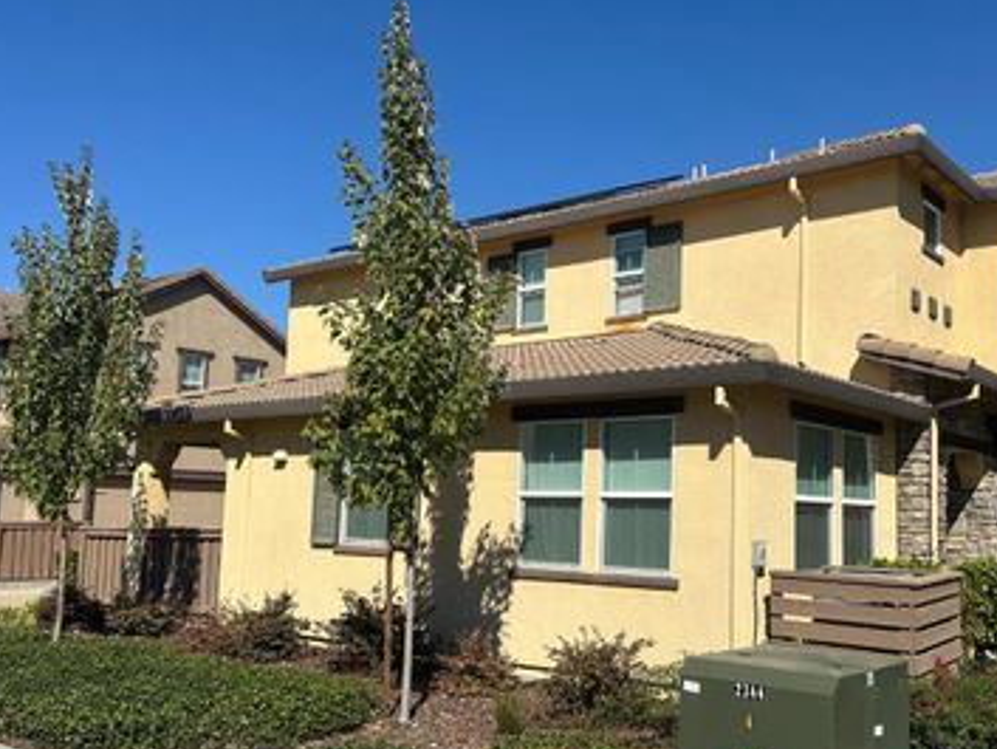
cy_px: 417
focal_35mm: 34
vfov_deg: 41.8
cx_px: 644
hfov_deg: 53.1
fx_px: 980
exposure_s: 1/7042
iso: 80
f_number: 1.78
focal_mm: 6.86
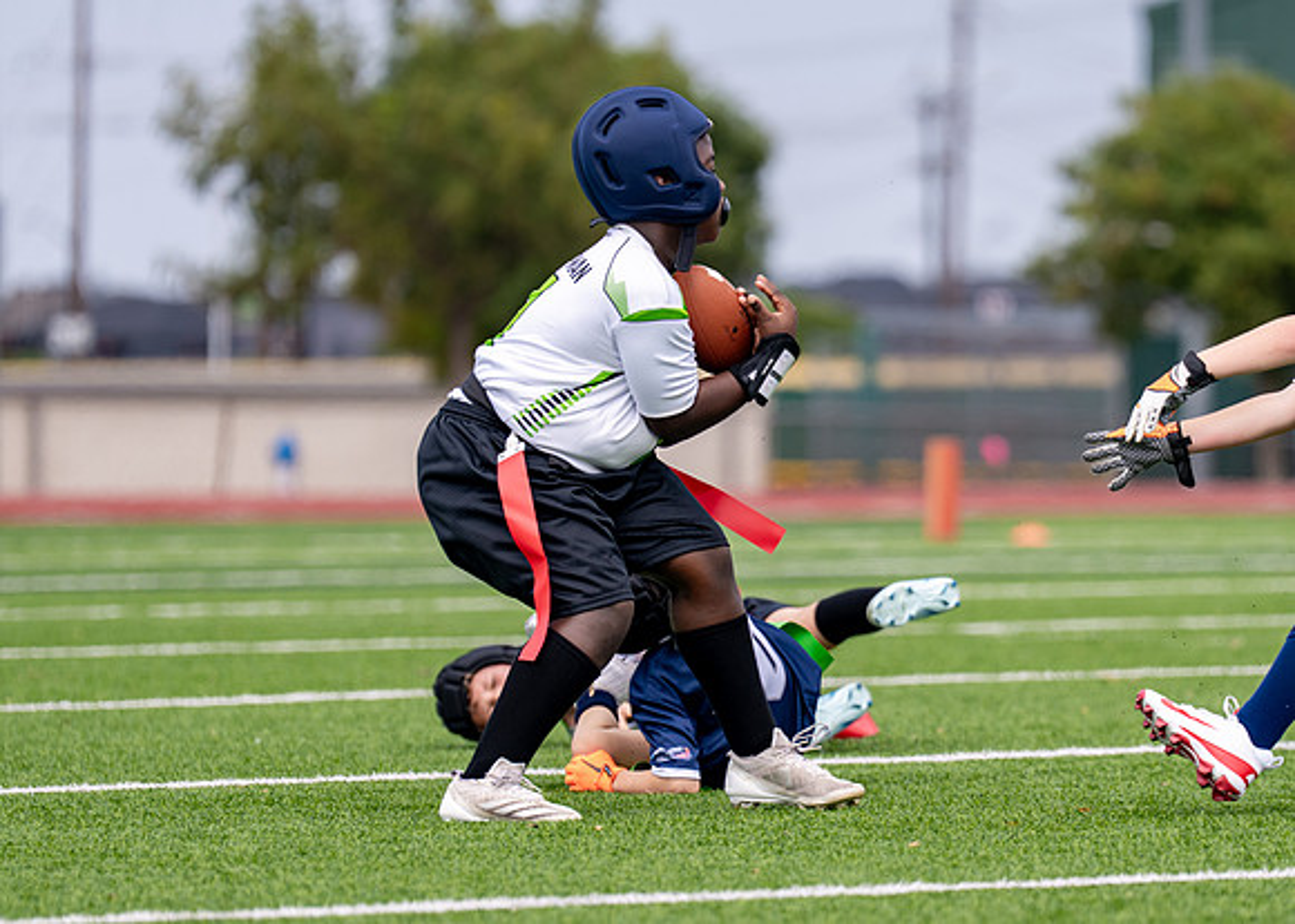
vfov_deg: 4.5
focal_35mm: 321
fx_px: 11818
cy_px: 585
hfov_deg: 6.3
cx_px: 874
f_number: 2.8
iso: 125
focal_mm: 170
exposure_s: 1/2000
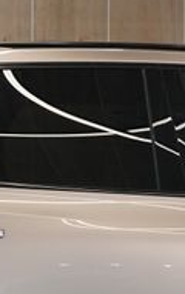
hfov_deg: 3.6
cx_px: 284
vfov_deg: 5.8
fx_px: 2893
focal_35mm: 360
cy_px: 272
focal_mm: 66
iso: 2500
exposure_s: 1/160
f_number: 5.6
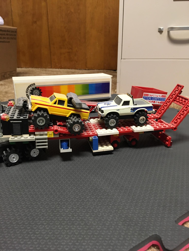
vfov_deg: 61.7
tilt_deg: -20.3
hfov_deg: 48.2
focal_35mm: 29
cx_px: 94
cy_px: 126
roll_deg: +0.8
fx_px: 211
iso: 200
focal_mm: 4.15
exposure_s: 1/17
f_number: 2.2
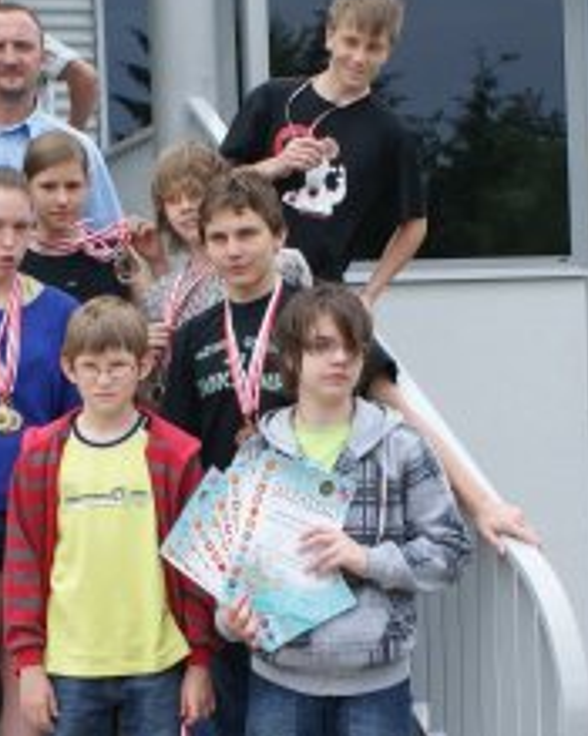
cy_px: 516
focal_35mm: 90
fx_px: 1959
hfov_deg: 17.1
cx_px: 316
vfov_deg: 21.2
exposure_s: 1/125
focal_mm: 28
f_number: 9
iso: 100
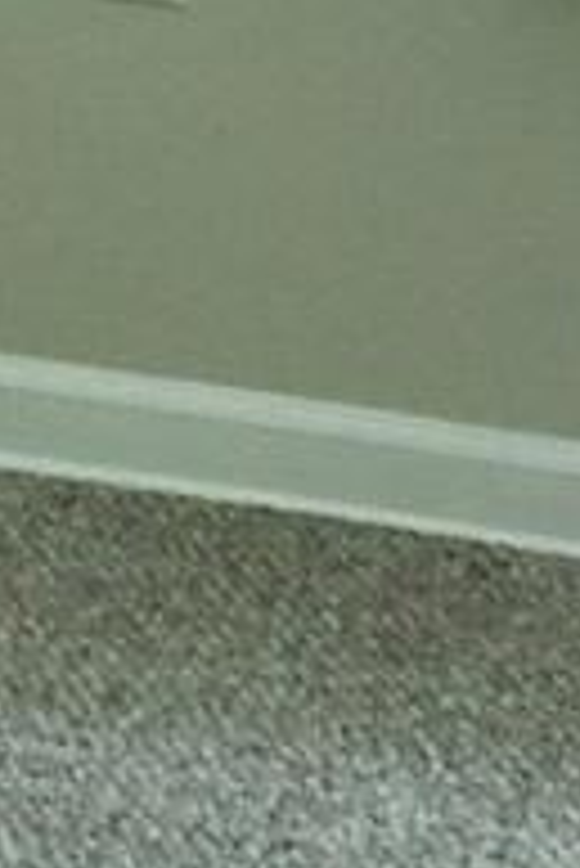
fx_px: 3835
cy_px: -1052
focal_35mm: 159
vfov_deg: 11.3
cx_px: -90
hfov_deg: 8.6
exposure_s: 1/40
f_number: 3.5
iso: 800
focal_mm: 10
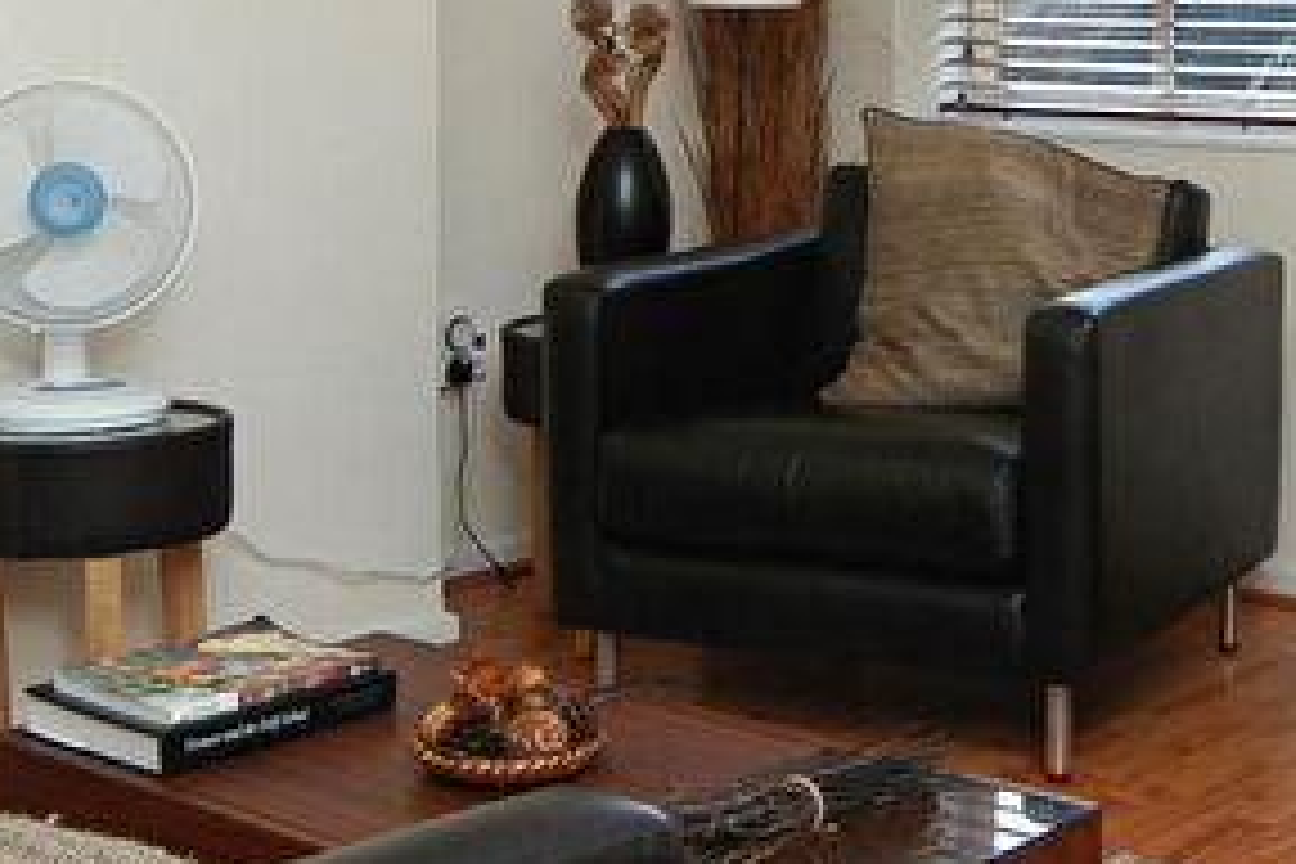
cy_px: -50
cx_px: 1125
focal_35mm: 73
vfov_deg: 18.1
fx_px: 2628
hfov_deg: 26.9
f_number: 13
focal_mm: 20
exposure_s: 1/20
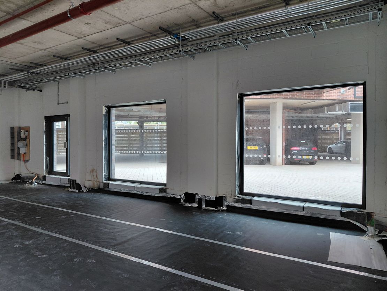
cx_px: 194
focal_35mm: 25
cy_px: 146
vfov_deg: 54.9
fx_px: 280
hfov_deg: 69.4
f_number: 1.8
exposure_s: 1/120
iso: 100
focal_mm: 4.69
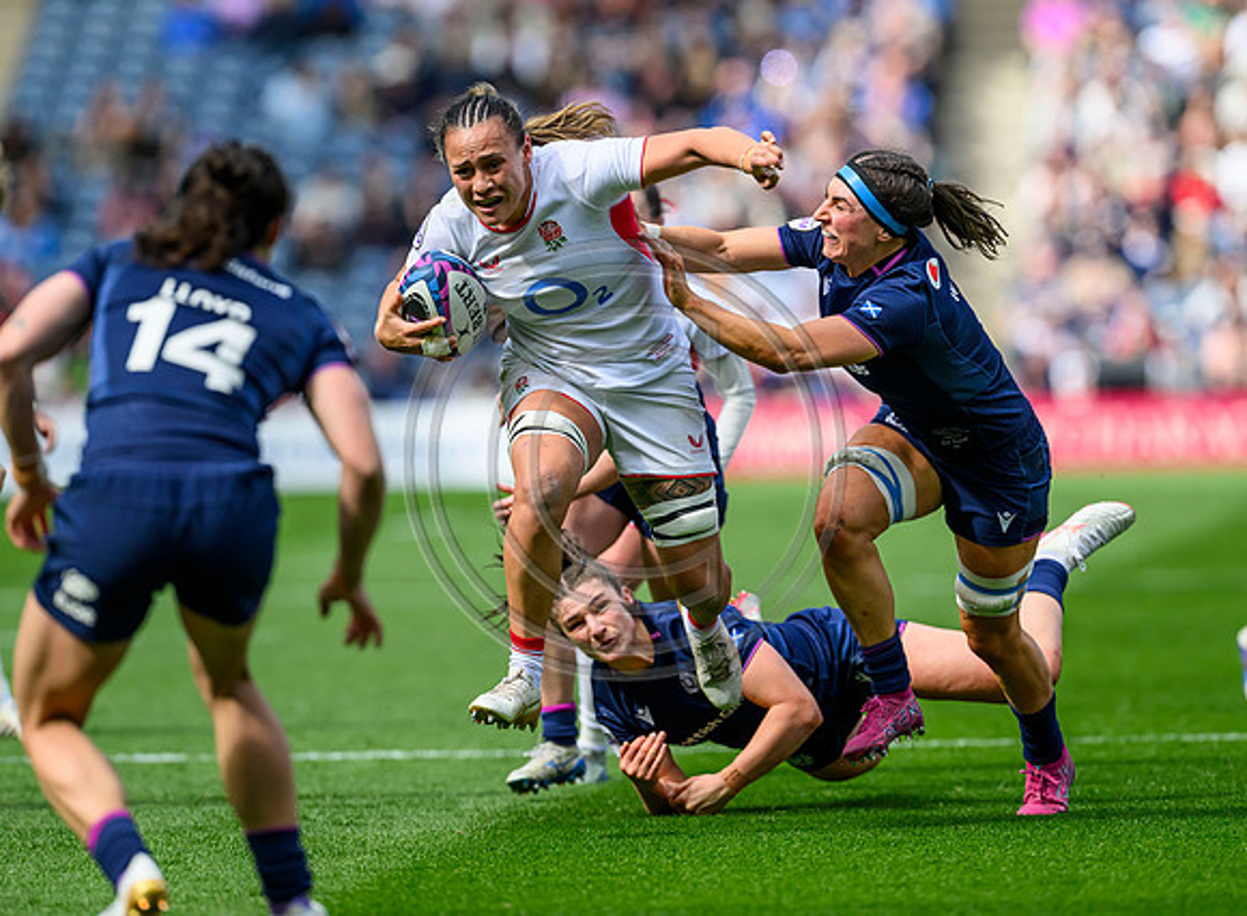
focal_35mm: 460
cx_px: 741
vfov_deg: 3.2
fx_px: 16462
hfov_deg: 4.3
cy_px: 422
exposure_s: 1/5000
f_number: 4
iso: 500
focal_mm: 400
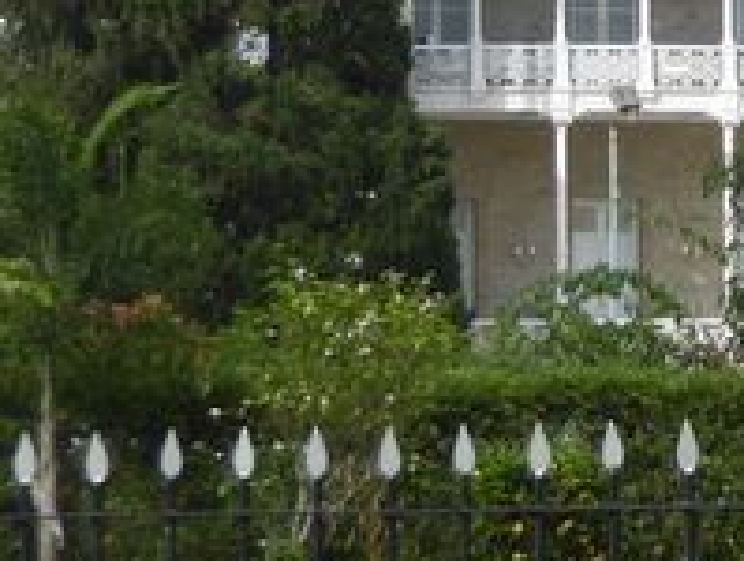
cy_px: 94
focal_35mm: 365
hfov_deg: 5.4
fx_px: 7859
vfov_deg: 4.1
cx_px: 834
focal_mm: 15
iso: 80
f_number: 4.8
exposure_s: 1/400
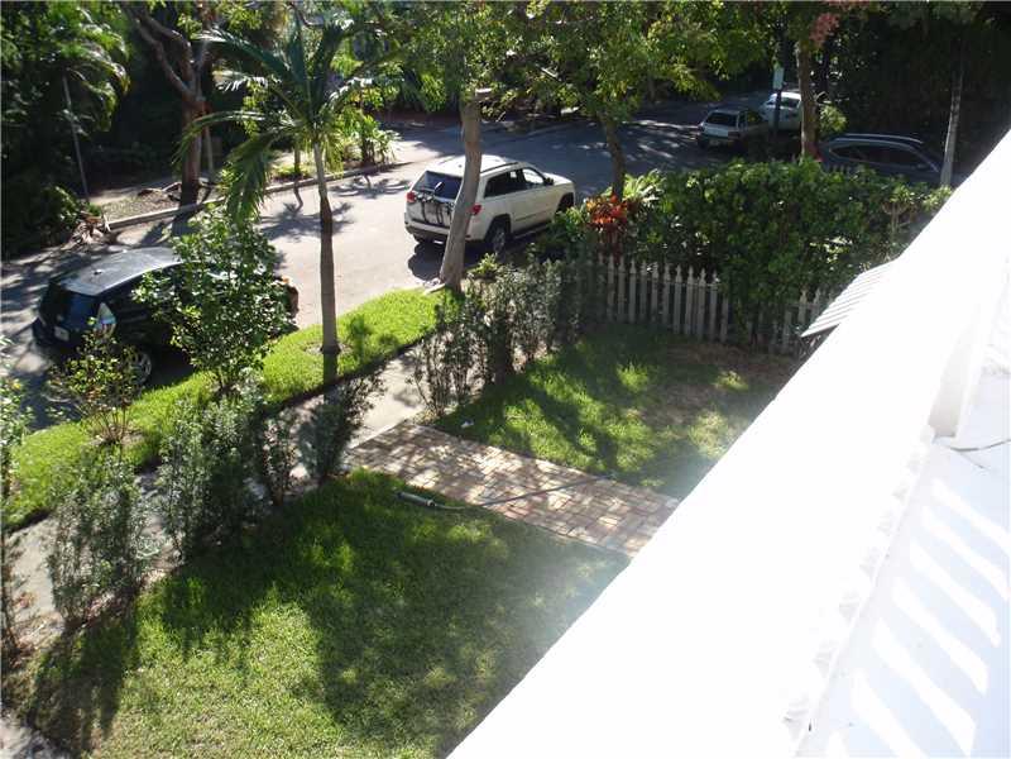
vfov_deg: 41.8
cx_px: 506
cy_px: 380
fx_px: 993
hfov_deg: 54.0
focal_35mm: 34
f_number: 3.5
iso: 64
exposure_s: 1/250
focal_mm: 6.07
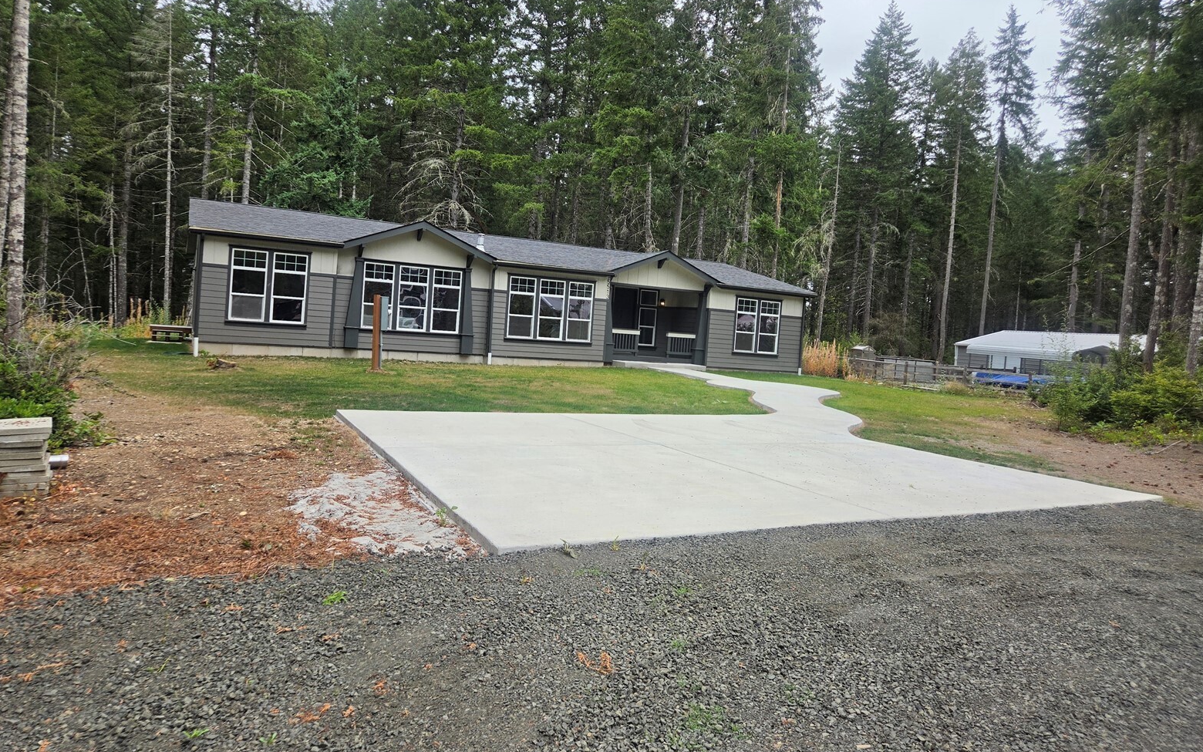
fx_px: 820
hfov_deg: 72.5
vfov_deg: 49.3
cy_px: 353
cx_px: 603
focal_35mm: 25
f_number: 1.8
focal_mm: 5.4
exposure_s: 1/2352
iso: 80
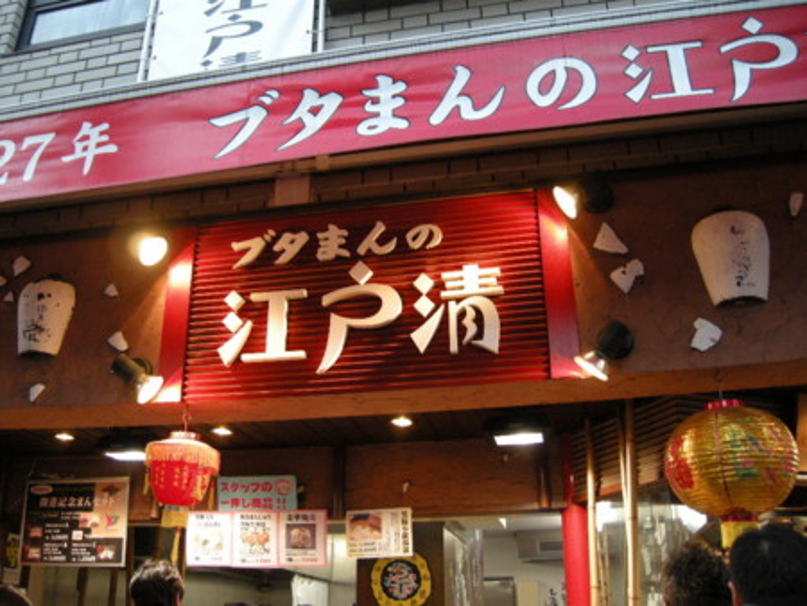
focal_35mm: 35
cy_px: 303
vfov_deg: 40.7
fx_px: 816
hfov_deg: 52.6
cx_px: 404
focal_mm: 7.5
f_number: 2.7
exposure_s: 1/68
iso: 355
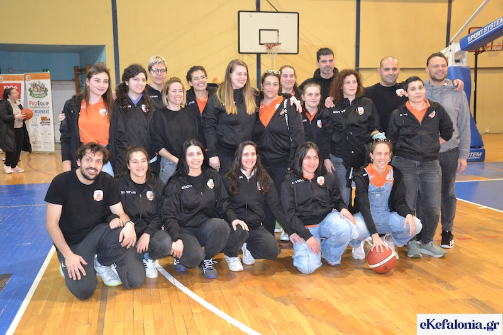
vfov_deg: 36.9
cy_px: 168
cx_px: 252
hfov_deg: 53.1
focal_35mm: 36
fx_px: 503
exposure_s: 1/60
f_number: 3.8
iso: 2500
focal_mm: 24
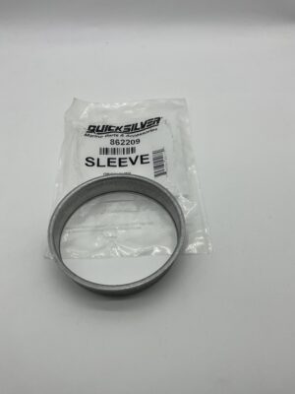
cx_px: 148
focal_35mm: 29
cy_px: 197
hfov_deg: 48.2
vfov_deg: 61.7
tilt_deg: -54.0
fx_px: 330
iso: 16
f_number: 1.8
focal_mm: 3
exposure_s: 1/1377
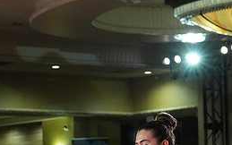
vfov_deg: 5.9
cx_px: 85
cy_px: 258
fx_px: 1385
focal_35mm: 219
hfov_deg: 9.6
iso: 8000
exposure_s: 1/400
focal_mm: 96
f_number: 6.3
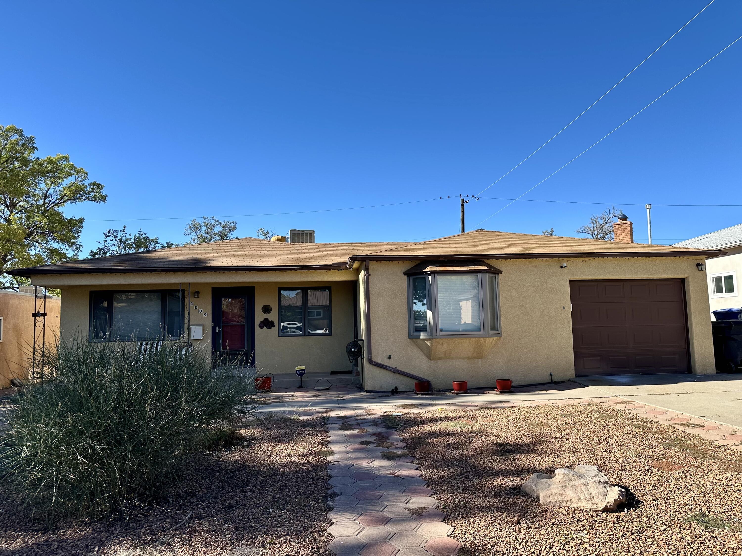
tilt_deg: +6.1
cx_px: 371
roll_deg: +1.3
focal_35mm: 24
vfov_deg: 56.8
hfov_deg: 71.6
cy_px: 278
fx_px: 514
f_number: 1.78
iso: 80
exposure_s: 1/2525
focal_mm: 6.86
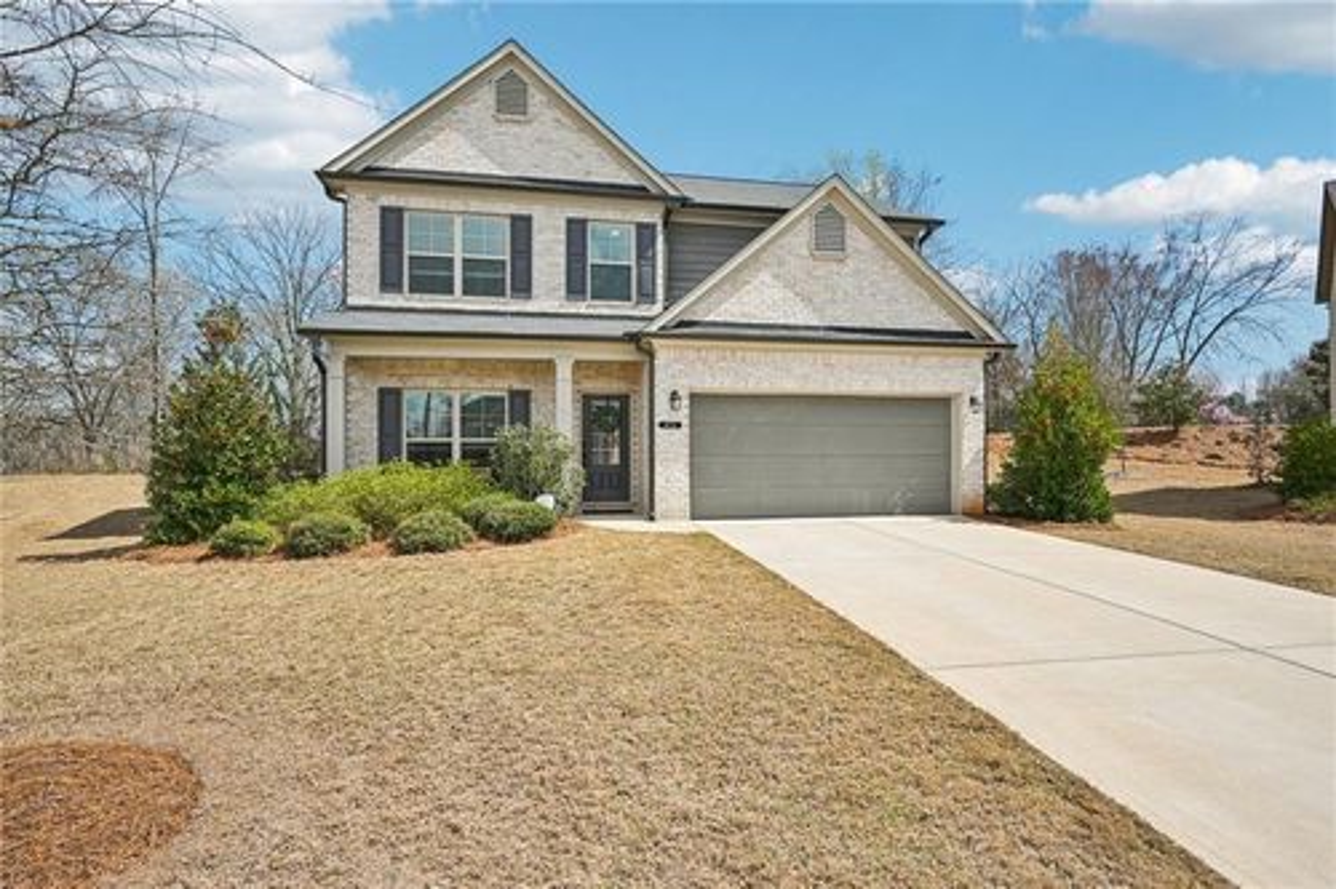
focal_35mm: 19
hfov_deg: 86.9
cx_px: 668
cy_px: 444
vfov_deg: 64.5
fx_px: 705
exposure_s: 1/500
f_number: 8
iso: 100
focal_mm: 19
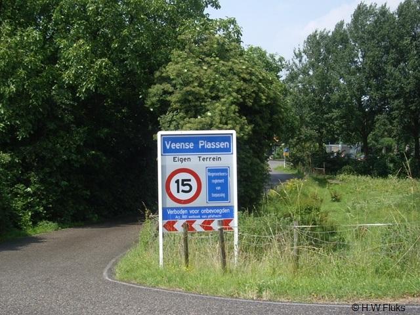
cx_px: 210
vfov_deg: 37.7
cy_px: 158
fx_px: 461
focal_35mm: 38
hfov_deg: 49.0
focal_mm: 7.9
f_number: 2.8
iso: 64
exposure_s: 1/800
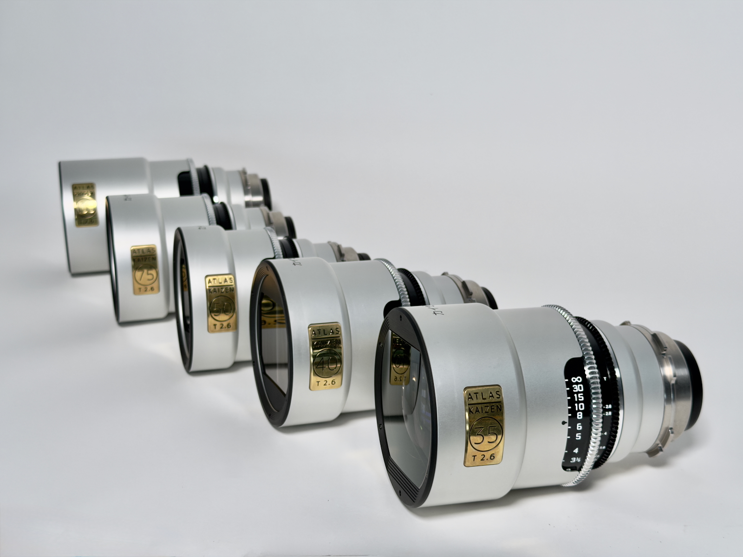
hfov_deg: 39.7
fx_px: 1030
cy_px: 278
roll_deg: +4.2
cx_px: 372
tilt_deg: -19.0
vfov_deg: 30.3
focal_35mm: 48
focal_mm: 6.76
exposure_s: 1/669
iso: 80
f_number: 1.78
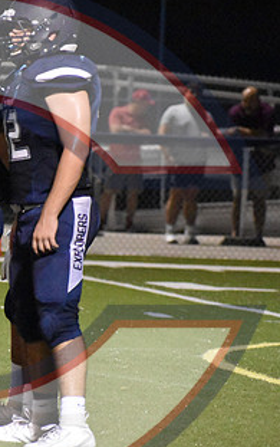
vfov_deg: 4.5
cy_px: 246
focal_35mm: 470
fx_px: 5725
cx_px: -49
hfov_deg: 2.8
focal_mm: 165
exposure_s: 1/320
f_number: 5
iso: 12800
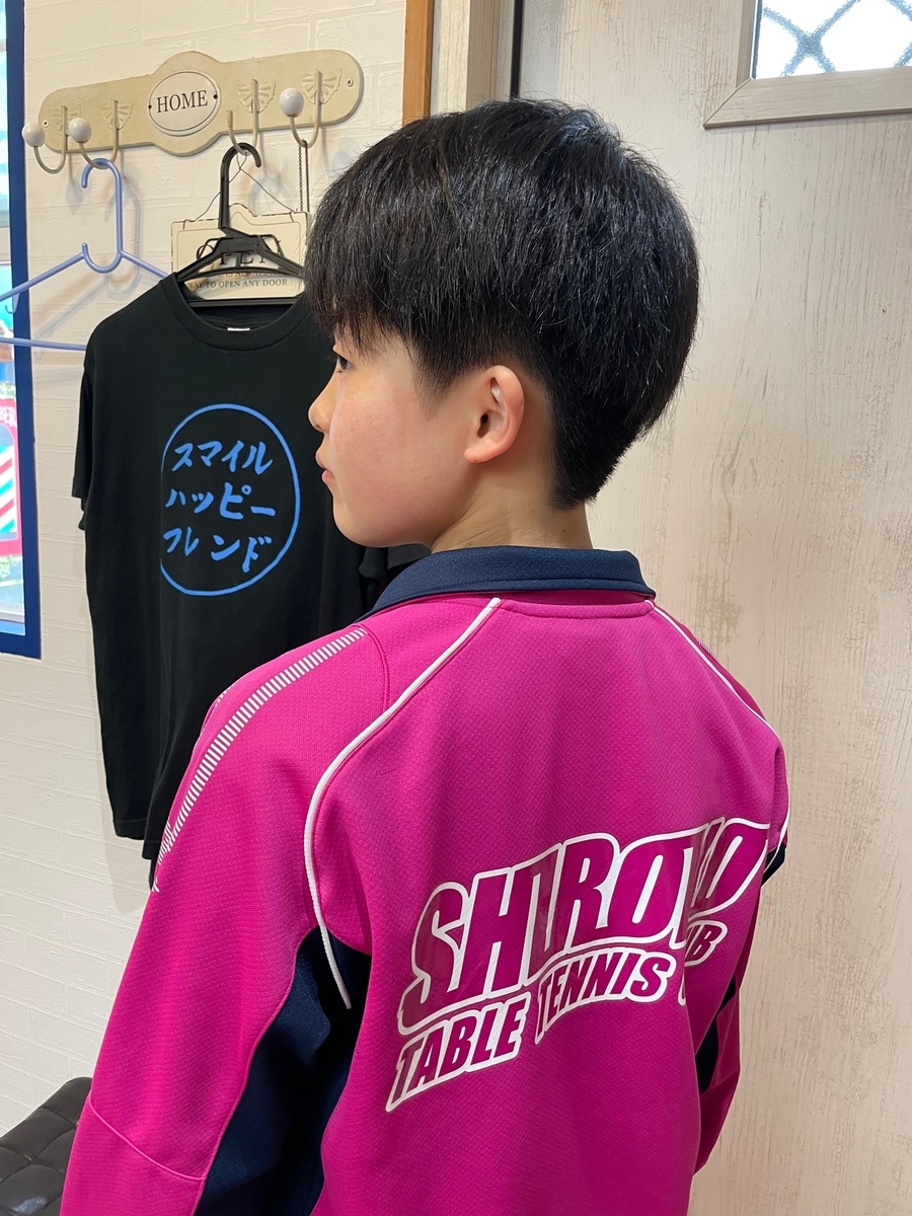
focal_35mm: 26
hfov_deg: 53.1
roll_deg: -2.2
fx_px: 913
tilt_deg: -10.0
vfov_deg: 67.3
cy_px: 608
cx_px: 456
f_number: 1.6
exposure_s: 1/67
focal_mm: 4.2
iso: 125
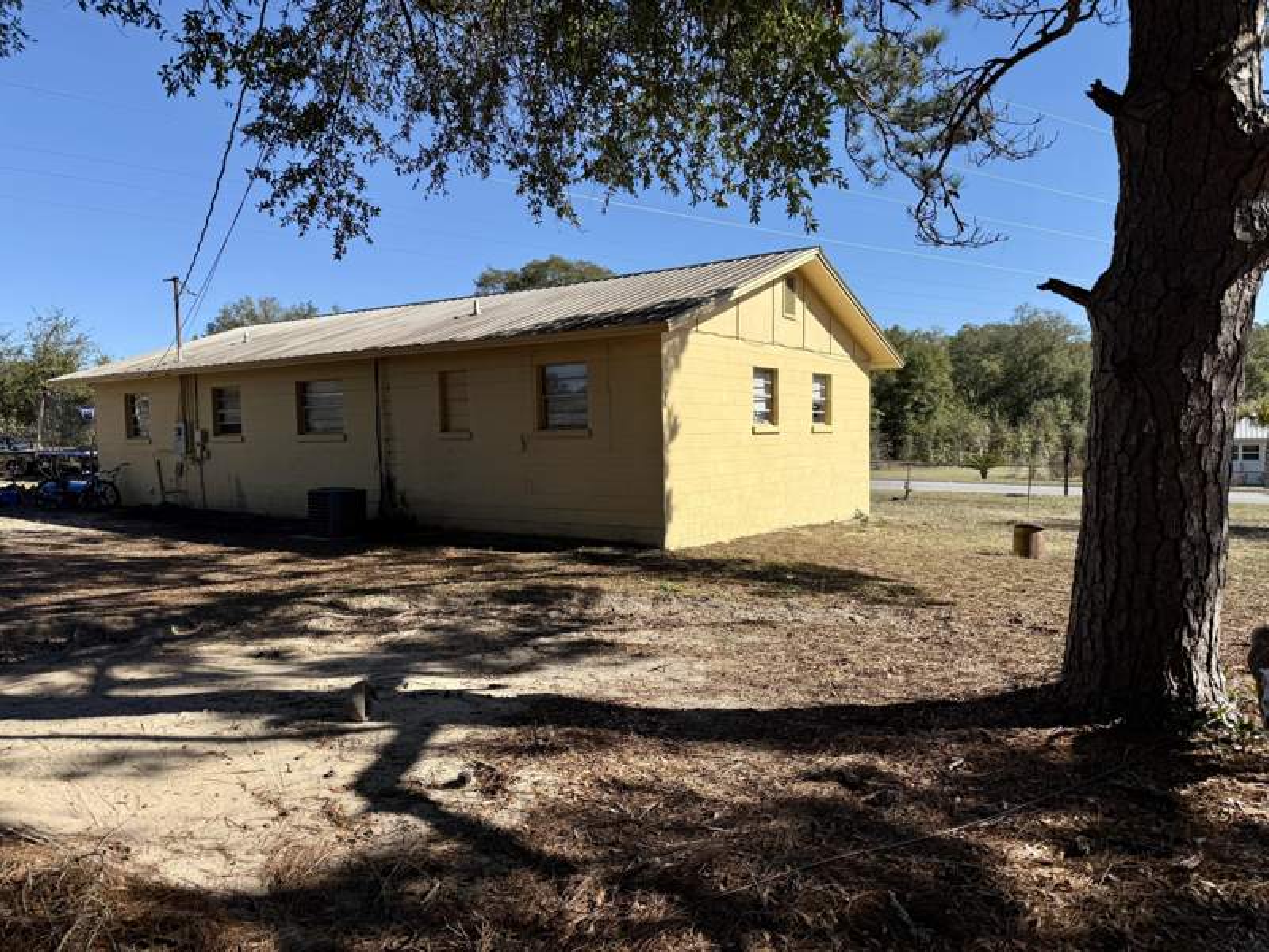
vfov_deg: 56.8
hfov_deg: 71.6
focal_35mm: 24
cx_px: 634
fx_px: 880
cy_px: 476
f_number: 1.78
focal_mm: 6.76
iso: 80
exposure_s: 1/8130
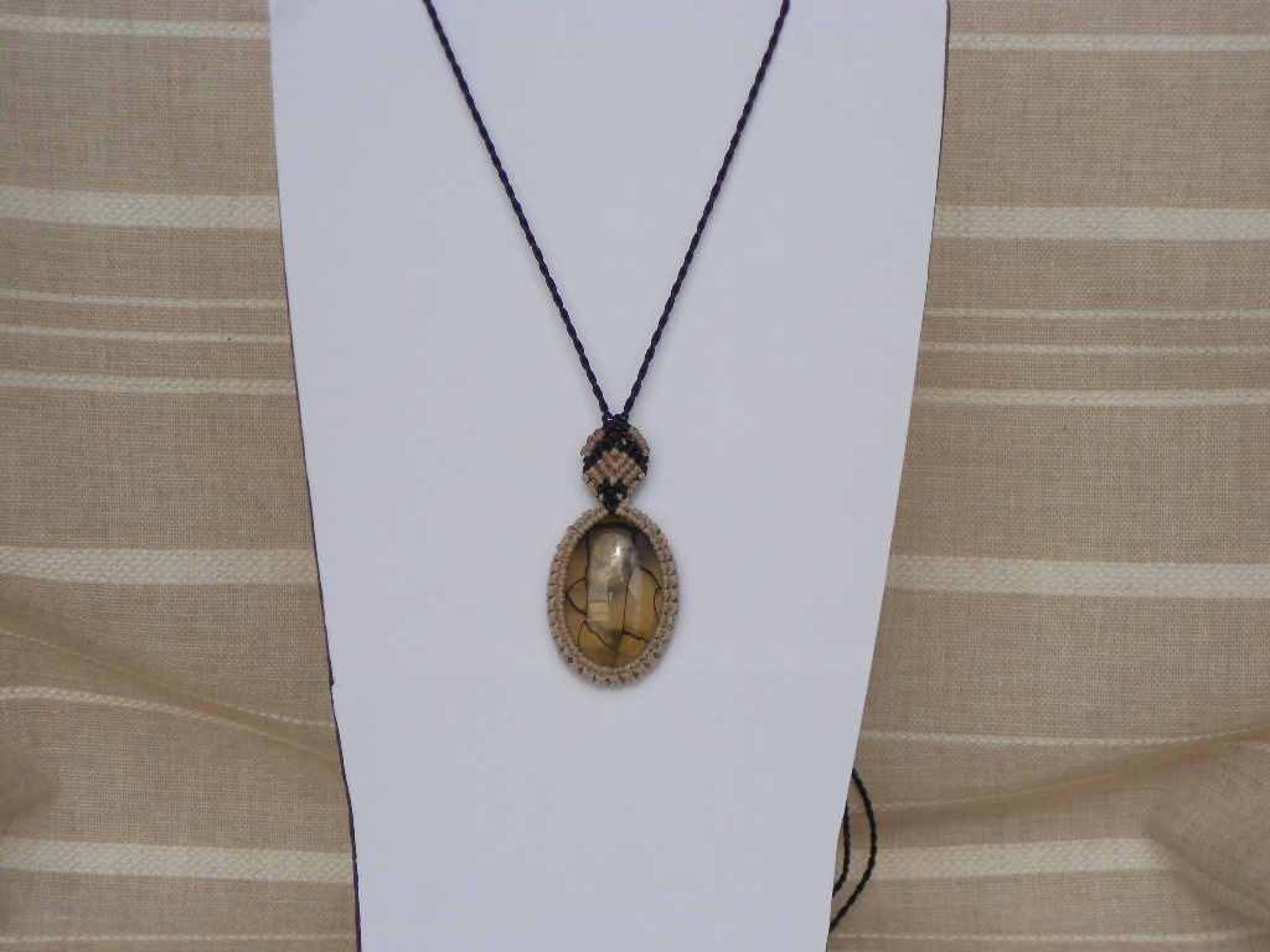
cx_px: 635
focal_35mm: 99
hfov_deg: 19.8
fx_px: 3632
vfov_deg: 14.9
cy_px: 476
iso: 80
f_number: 5.5
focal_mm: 17.6
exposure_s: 1/500
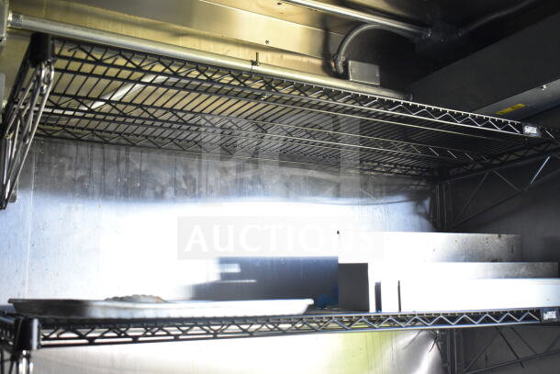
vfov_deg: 34.2
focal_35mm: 39
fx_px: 607
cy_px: 187
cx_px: 280
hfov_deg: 49.5
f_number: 5
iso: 1600
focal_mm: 26
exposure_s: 1/100
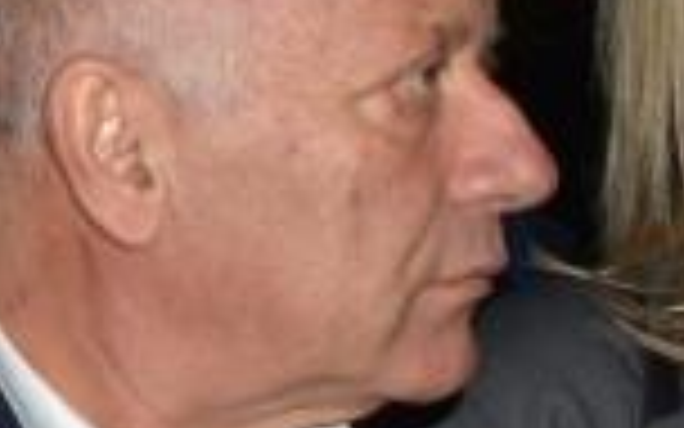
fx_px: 3449
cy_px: 322
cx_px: -1156
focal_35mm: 185
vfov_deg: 7.1
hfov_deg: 9.5
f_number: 5.6
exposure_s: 1/30
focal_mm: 18
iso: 360
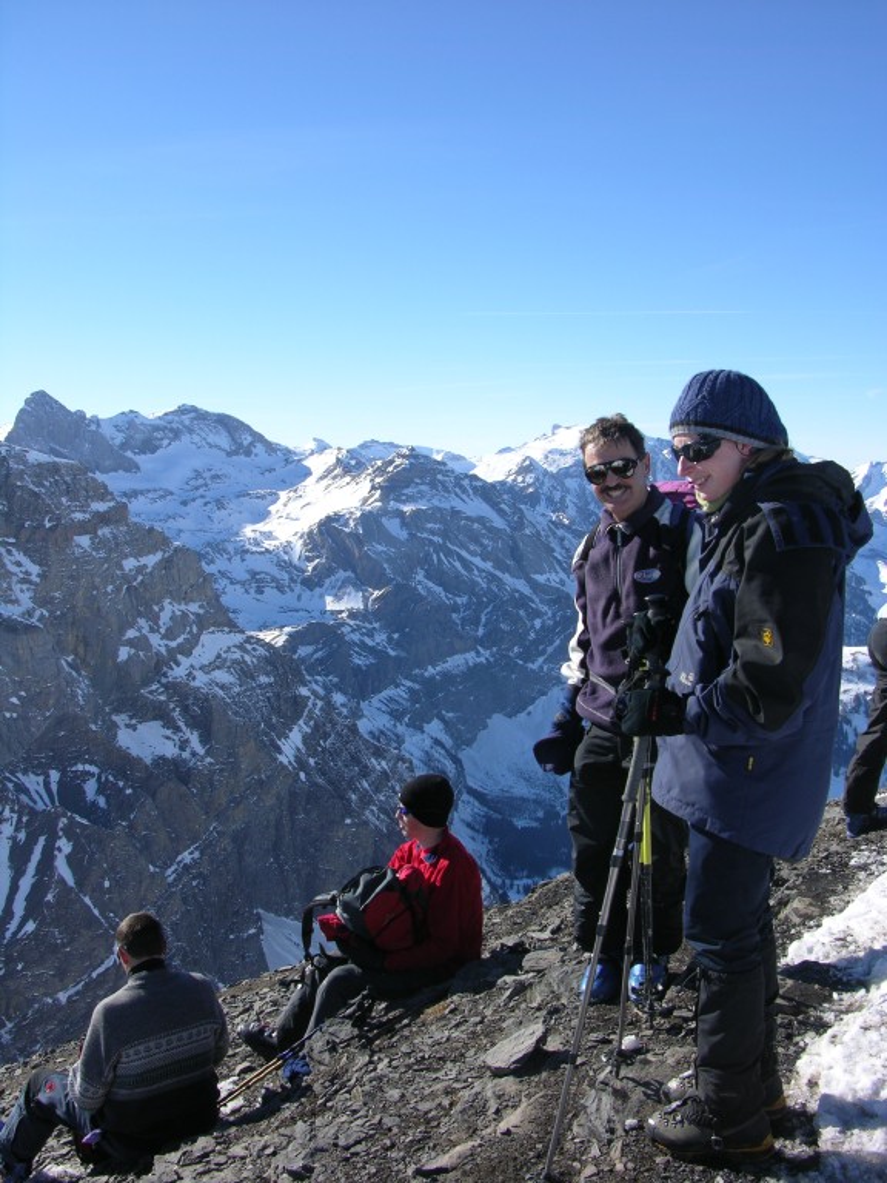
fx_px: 1196
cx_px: 444
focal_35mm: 35
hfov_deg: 40.7
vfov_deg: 52.6
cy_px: 592
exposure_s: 1/180
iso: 50
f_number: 7.1
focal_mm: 8.9
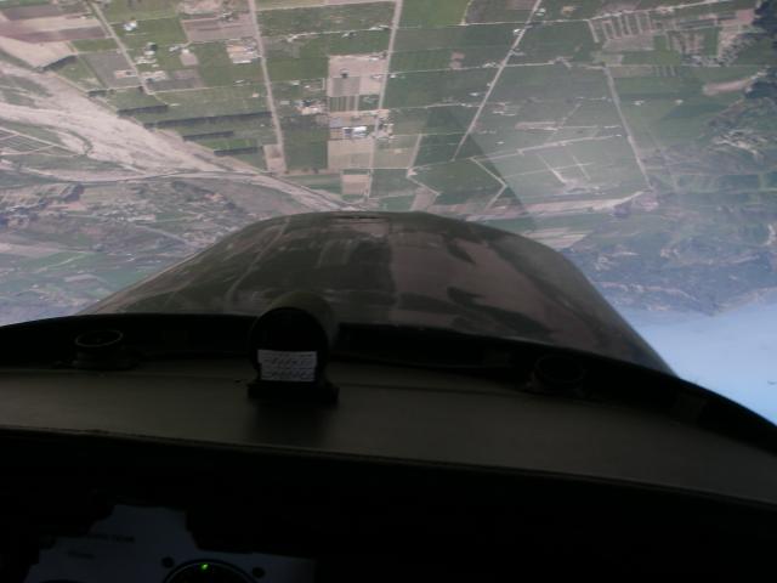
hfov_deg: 49.0
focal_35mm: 38
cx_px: 388
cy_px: 292
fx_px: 853
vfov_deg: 37.7
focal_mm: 6.3
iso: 64
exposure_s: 1/160
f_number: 6.6
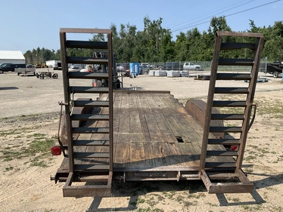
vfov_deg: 45.5
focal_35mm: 31
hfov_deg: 58.3
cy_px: 103
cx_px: 146
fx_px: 254
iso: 25
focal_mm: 3
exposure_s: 1/1675
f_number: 1.8
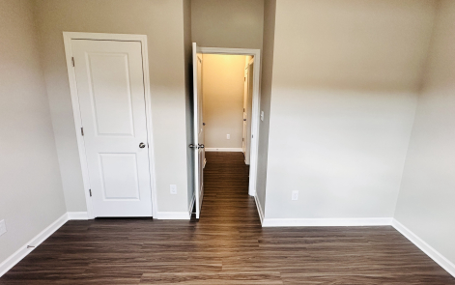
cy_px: 158
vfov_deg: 57.2
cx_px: 239
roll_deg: -1.7
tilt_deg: -15.1
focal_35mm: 21
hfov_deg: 82.2
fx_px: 261
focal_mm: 2.22
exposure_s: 1/120
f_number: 2.2
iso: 250
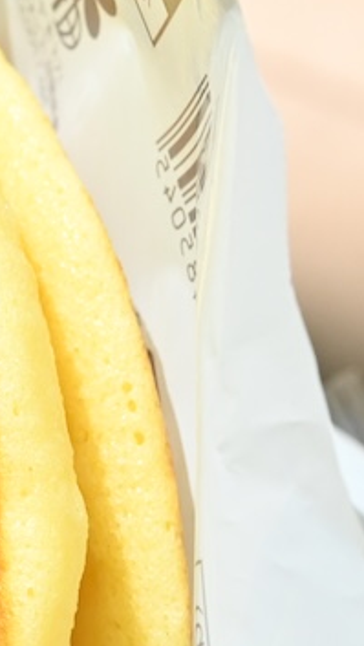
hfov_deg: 6.8
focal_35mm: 178
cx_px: -119
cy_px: 409
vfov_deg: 12.1
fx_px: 3049
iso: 3200
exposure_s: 1/320
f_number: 11
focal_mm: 60
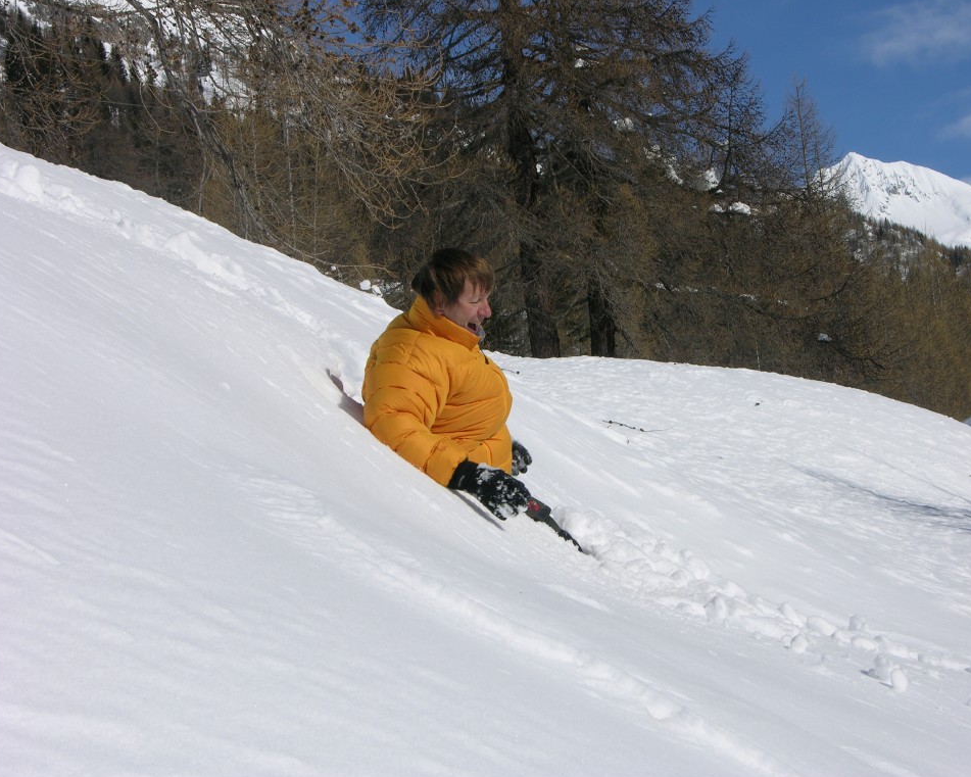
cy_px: 389
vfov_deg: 18.7
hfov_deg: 23.3
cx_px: 509
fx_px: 2357
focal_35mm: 82
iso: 50
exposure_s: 1/490
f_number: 7.6
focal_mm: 19.9
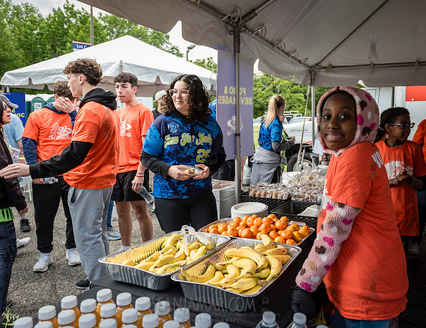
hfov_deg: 58.4
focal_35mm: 30
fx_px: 378
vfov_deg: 46.9
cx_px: 249
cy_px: 152
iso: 200
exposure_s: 1/200
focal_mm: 24
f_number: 4
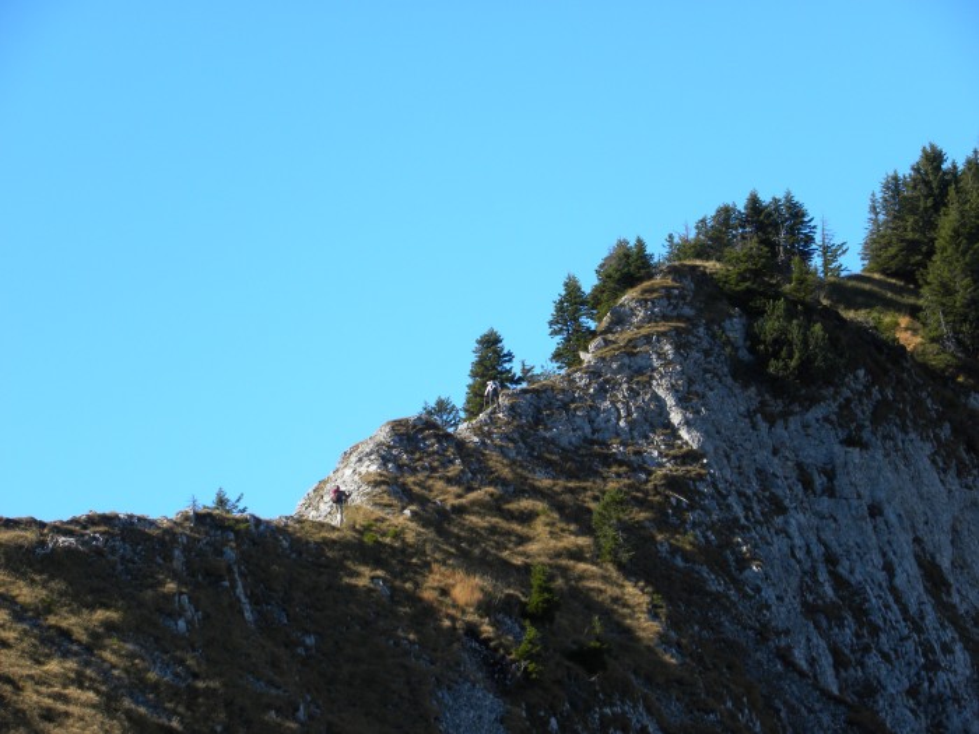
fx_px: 5996
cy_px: 367
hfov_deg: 9.3
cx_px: 490
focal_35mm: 212
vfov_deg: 7.0
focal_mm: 37.7
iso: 64
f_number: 5
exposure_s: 1/270
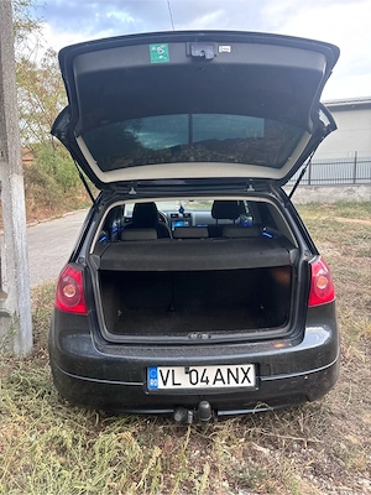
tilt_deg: -10.5
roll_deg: +1.1
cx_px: 186
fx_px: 372
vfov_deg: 67.3
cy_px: 248
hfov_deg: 53.1
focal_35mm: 26
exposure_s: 1/60
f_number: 1.6
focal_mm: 5.96
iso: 250
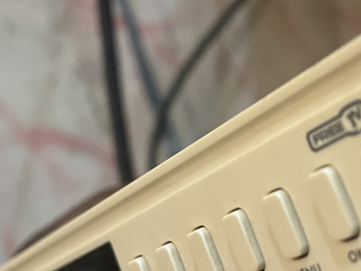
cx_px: 252
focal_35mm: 72
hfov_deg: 26.8
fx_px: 751
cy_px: 134
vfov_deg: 20.5
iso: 640
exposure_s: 1/36
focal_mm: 5.1
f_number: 1.6
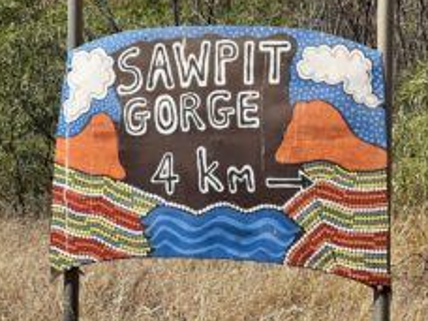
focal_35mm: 135
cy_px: 145
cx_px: 220
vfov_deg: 11.0
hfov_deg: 14.6
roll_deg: -1.7
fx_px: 1669
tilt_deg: +0.2
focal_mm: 9
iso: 32
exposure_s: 1/752
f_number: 2.8
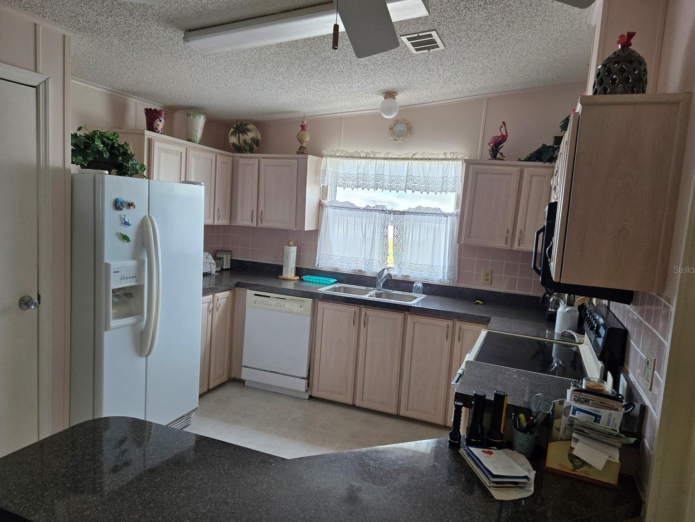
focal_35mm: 24
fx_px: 482
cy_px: 269
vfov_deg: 56.8
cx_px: 354
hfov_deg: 71.6
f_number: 1.8
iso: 160
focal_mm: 5.4
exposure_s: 1/180
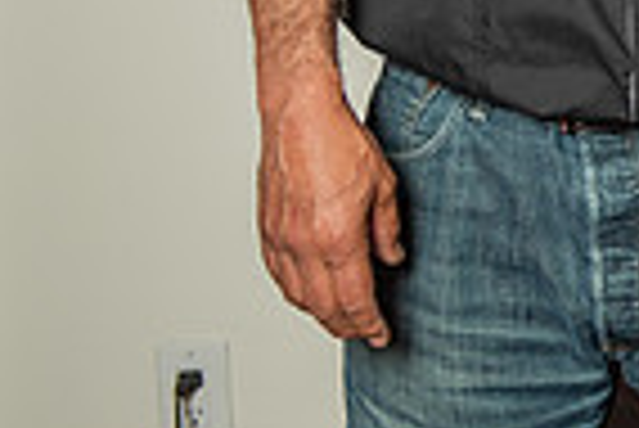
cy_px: -291
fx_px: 3269
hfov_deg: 10.4
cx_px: 1228
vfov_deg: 7.3
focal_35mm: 184
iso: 200
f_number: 4
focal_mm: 45
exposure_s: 1/160
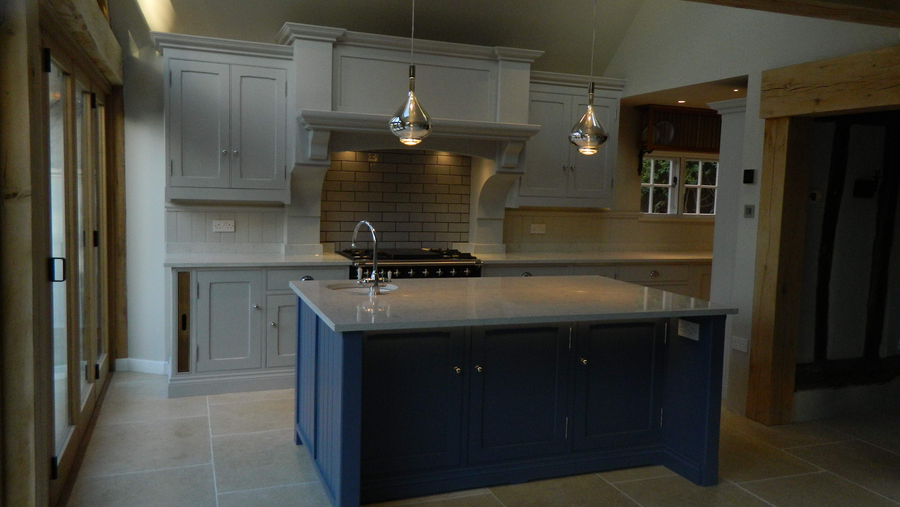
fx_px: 668
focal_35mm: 28
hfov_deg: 67.9
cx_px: 462
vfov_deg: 41.5
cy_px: 247
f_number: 3.1
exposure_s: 1/250
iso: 220
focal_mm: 4.5
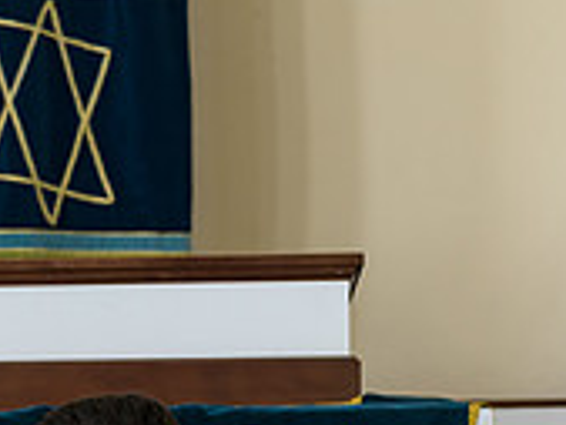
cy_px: 617
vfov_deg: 7.7
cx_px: 134
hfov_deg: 10.3
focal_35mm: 191
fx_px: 3125
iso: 400
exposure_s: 1/125
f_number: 3.2
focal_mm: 58
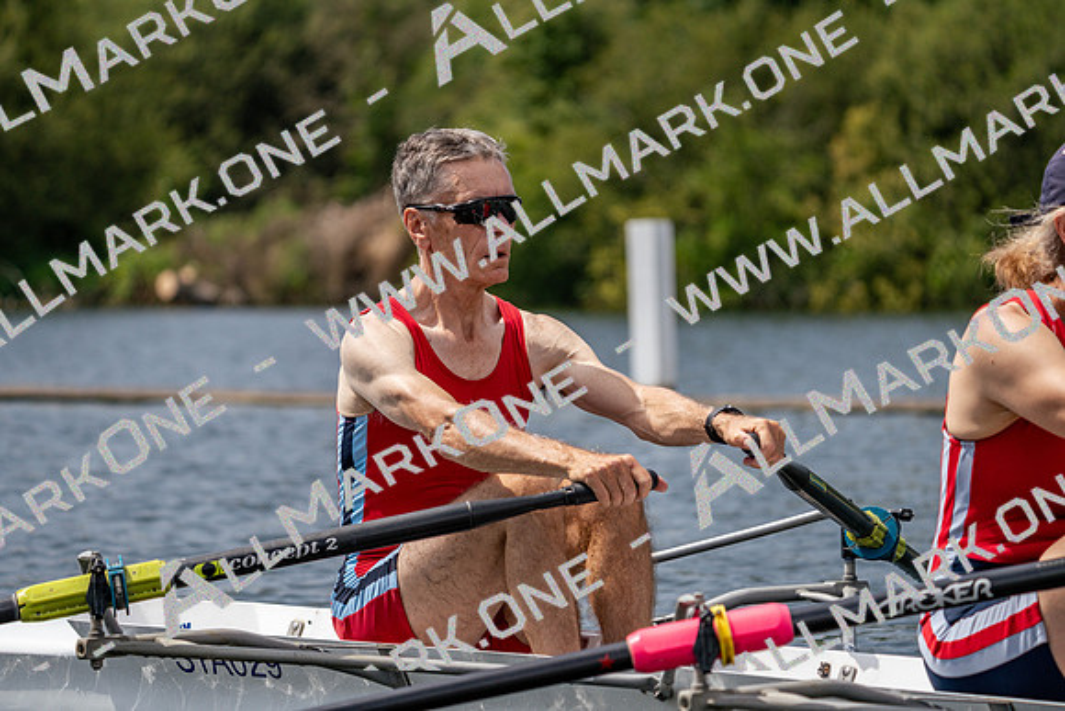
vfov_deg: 6.9
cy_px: 356
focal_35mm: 200
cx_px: 532
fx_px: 5918
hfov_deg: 10.3
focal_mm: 200
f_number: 5.6
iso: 200
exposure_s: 1/1600
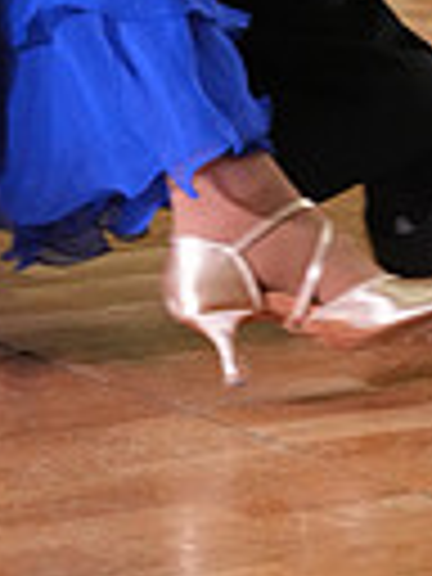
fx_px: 8253
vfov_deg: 3.9
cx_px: 43
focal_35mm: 496
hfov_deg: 3.0
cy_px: -670
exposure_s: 1/200
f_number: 5.6
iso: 3200
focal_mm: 114
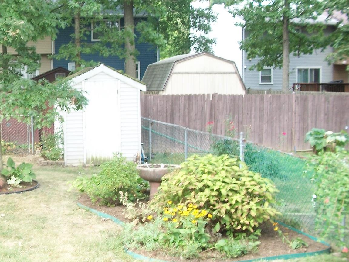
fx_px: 575
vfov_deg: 25.6
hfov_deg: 32.4
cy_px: 146
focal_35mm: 57
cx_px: 48
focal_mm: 5.7
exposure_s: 1/60
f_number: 2.9
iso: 80
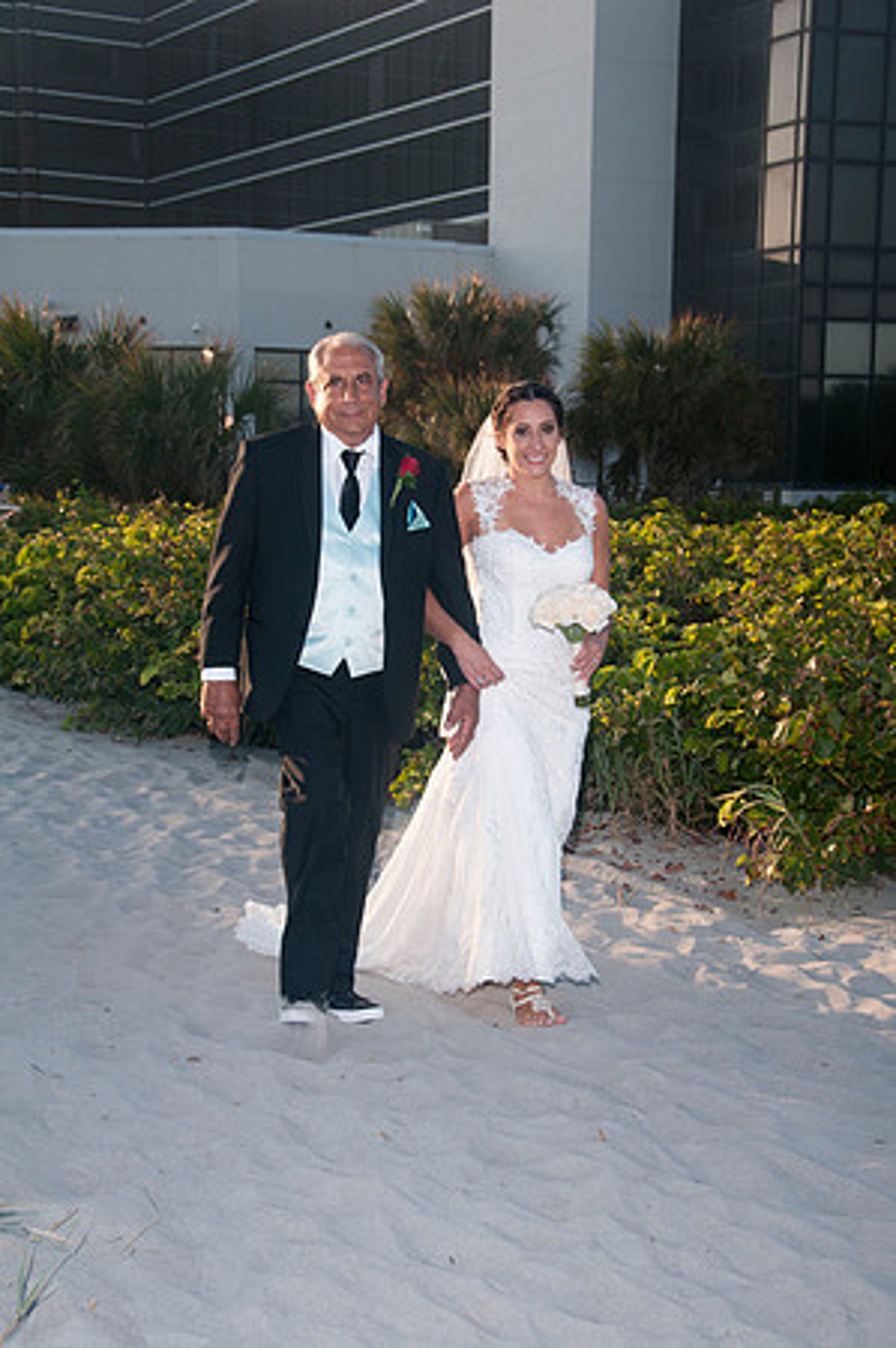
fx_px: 2582
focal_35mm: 69
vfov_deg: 29.3
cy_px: 674
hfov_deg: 19.7
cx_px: 448
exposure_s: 1/250
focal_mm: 46
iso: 100
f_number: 8
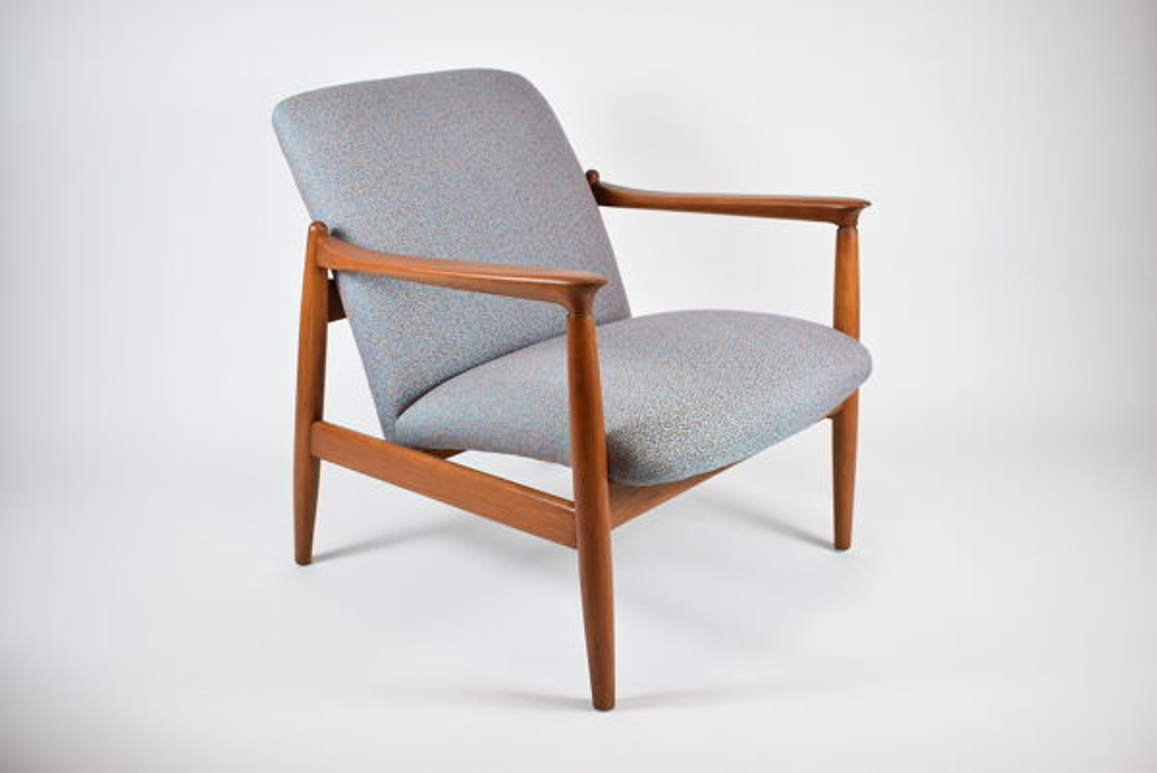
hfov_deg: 53.1
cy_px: 386
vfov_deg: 36.9
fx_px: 1158
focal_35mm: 36
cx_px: 578
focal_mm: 24
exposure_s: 1/125
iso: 800
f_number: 5
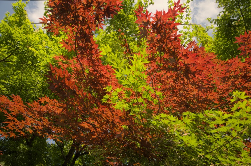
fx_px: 209
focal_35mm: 30
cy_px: 83
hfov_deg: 62.0
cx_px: 126
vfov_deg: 43.4
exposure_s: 1/400
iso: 100
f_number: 3.8
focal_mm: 20
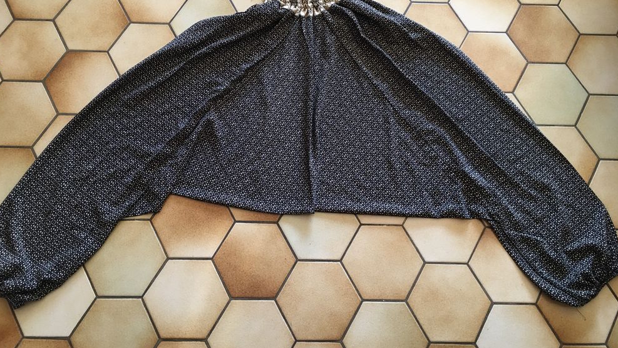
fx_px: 524
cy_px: 135
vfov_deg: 36.5
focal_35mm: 32
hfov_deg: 61.0
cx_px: 307
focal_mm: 4.15
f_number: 2.2
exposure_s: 1/17
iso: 64
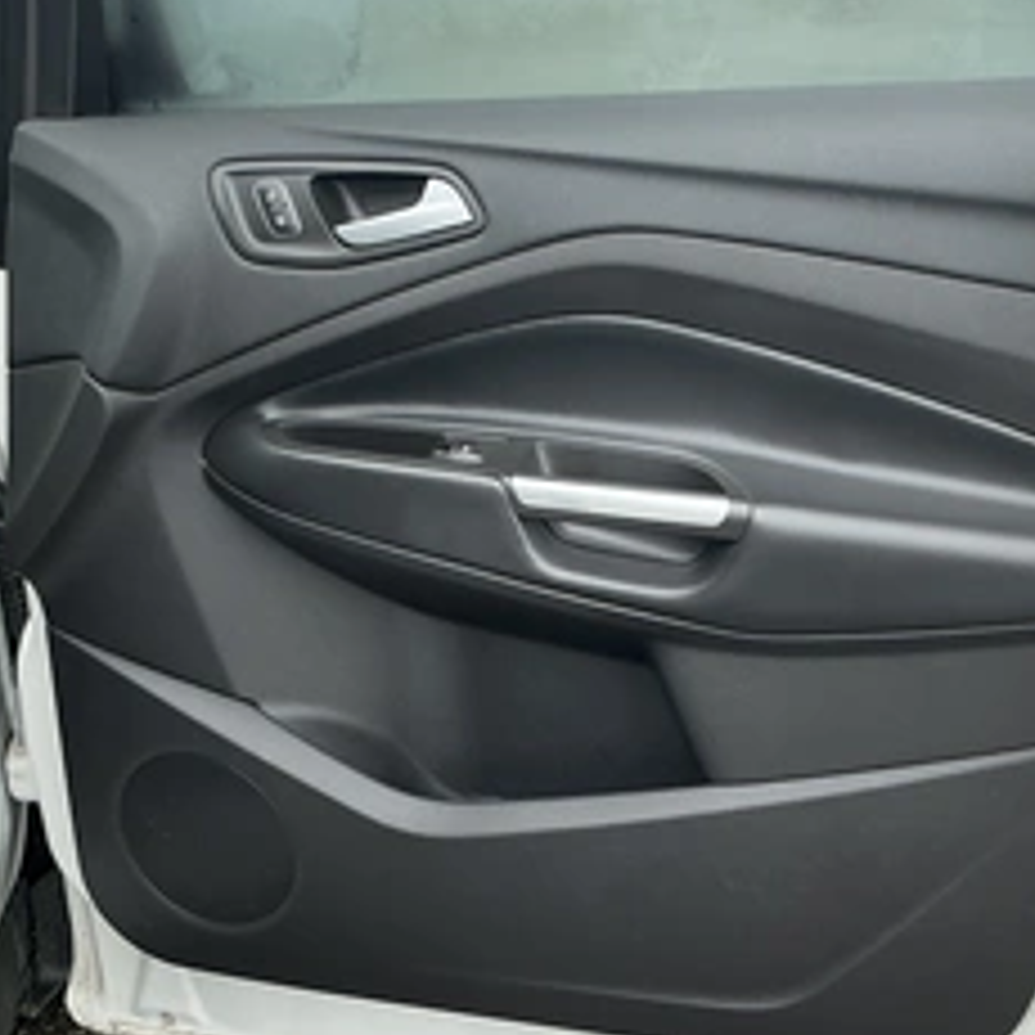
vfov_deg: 39.1
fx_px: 1455
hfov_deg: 38.9
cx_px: 662
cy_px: 590
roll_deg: -2.7
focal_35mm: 43
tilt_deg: -19.0
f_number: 1.8
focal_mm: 3
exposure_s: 1/122
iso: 50
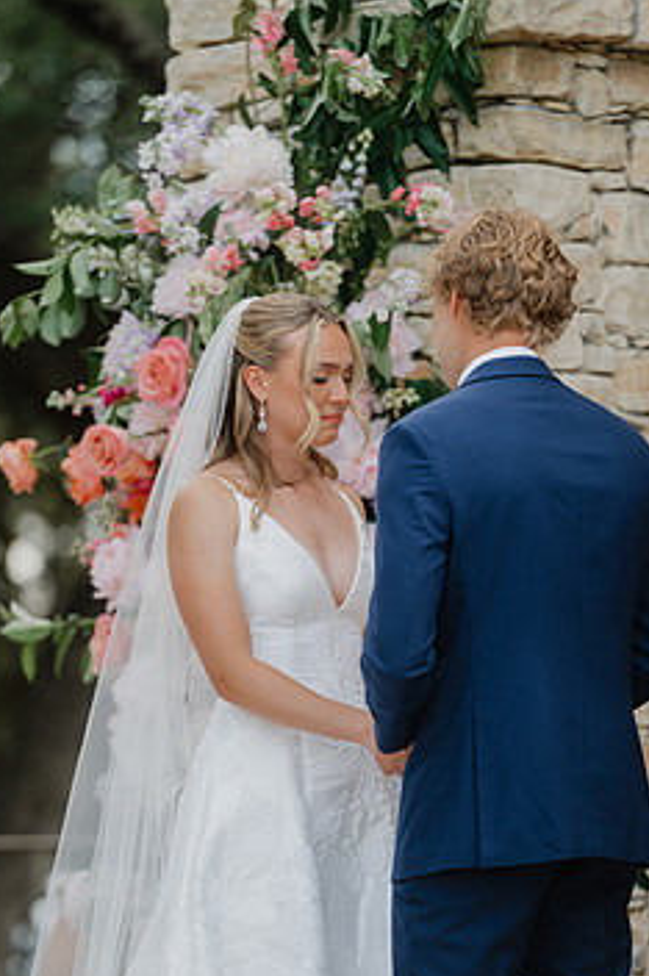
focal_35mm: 256
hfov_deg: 5.4
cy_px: 571
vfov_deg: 8.1
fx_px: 6936
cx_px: 399
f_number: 2.8
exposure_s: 1/800
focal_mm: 200
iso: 200
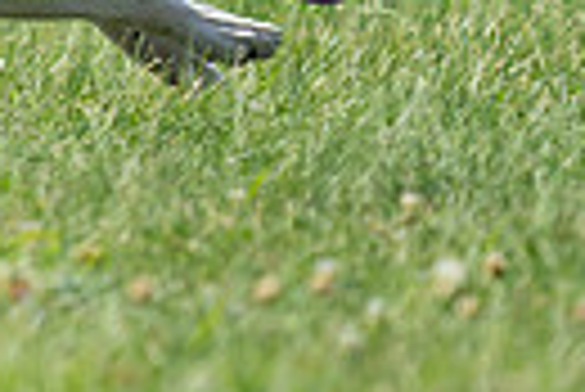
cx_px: -515
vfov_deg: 0.8
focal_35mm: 1725
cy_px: -353
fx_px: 28062
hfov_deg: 1.2
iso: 640
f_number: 6.3
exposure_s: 1/4000
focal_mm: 371
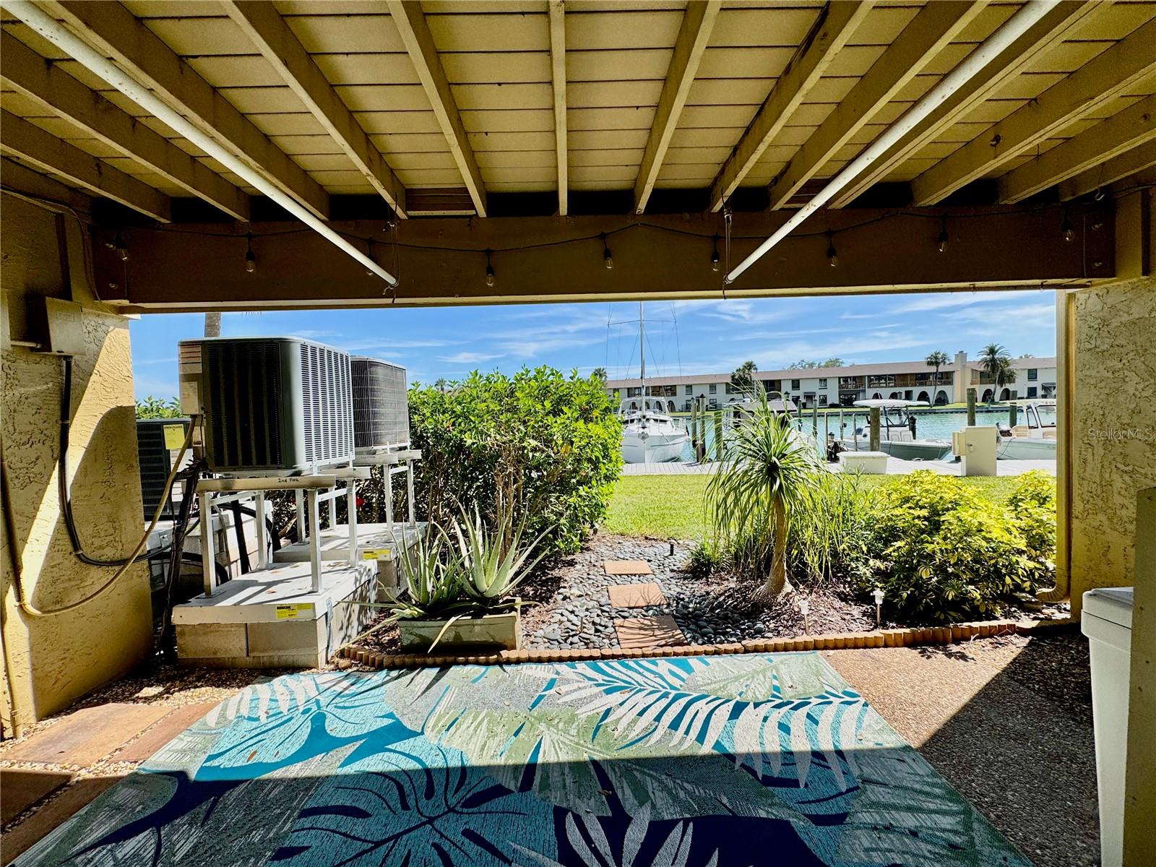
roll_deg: +1.4
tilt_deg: -3.7
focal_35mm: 14
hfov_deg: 102.1
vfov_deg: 85.7
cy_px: 434
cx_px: 578
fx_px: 468
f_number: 2.2
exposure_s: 1/1832
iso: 50
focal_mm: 2.22
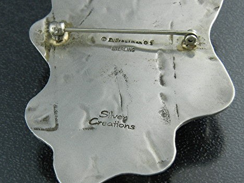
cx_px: 116
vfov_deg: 15.7
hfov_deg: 20.9
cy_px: 84
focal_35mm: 94
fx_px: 662
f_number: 4.1
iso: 400
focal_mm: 12.2
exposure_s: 1/27.8
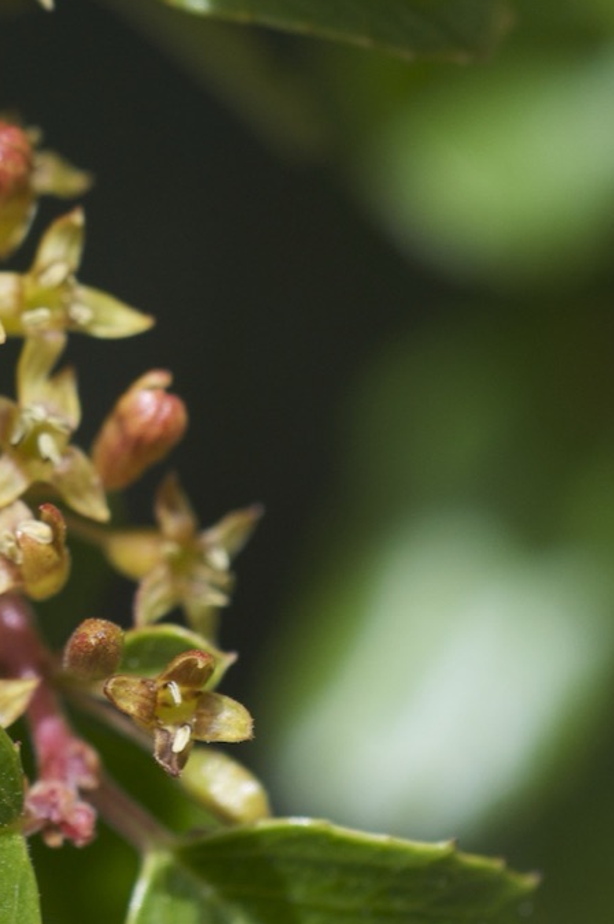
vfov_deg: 8.5
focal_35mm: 240
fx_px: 6159
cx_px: -162
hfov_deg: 5.7
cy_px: -25
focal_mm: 60
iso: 200
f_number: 7.1
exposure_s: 1/640
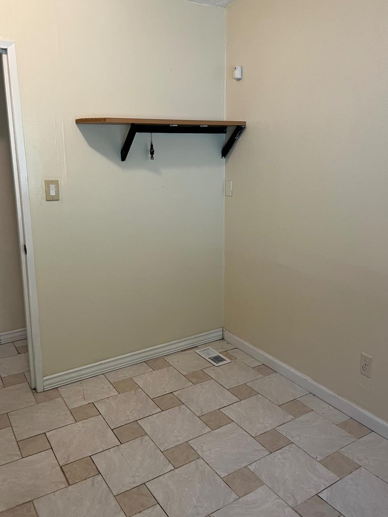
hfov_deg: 48.2
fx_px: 433
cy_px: 233
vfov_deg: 61.5
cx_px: 206
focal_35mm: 29
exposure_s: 1/60
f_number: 1.6
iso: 160
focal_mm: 5.1
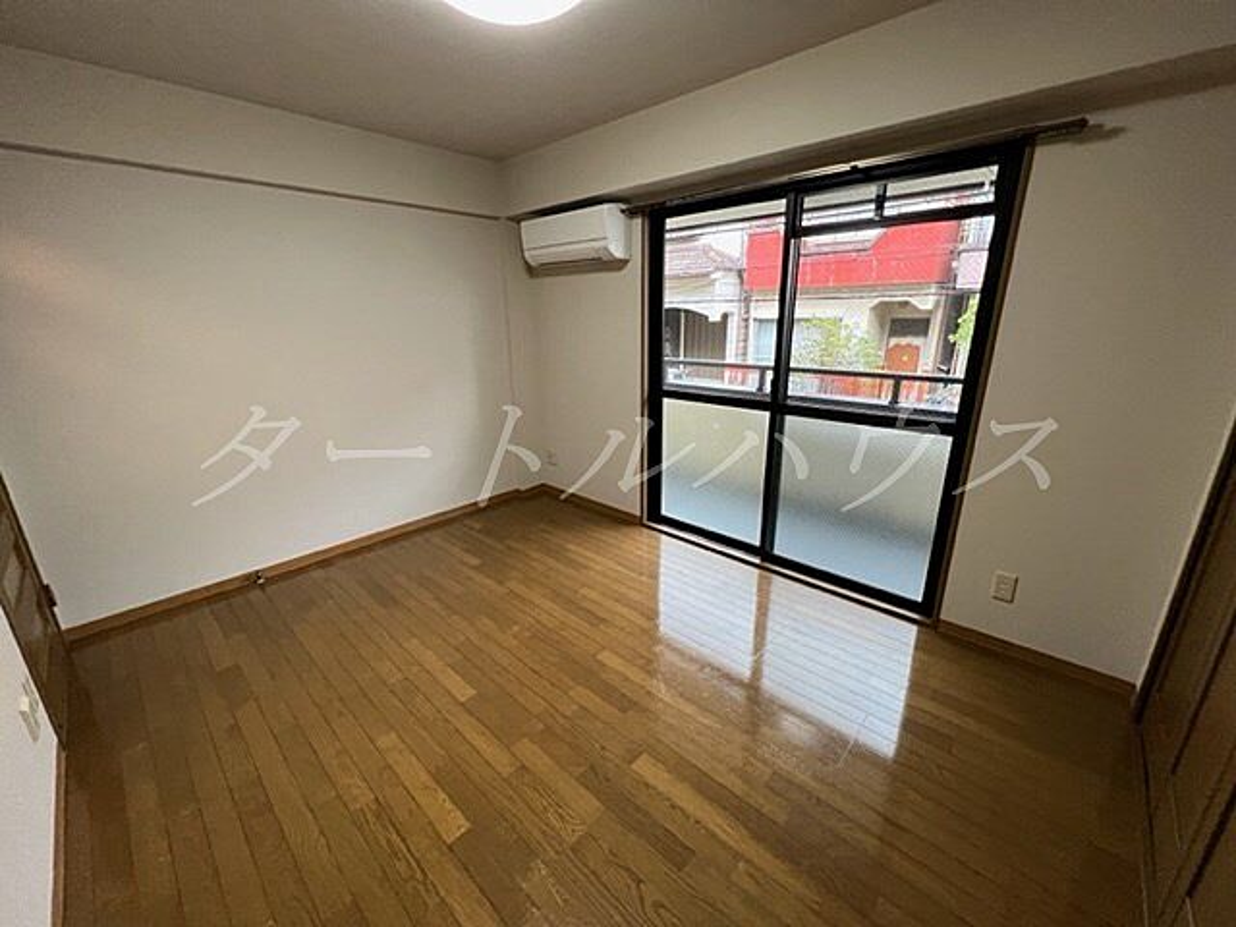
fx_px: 464
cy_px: 464
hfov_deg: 106.2
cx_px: 618
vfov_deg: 89.9
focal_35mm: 13
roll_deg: +0.6
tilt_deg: -15.1
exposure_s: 1/99
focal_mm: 1.57
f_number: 1.8
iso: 160
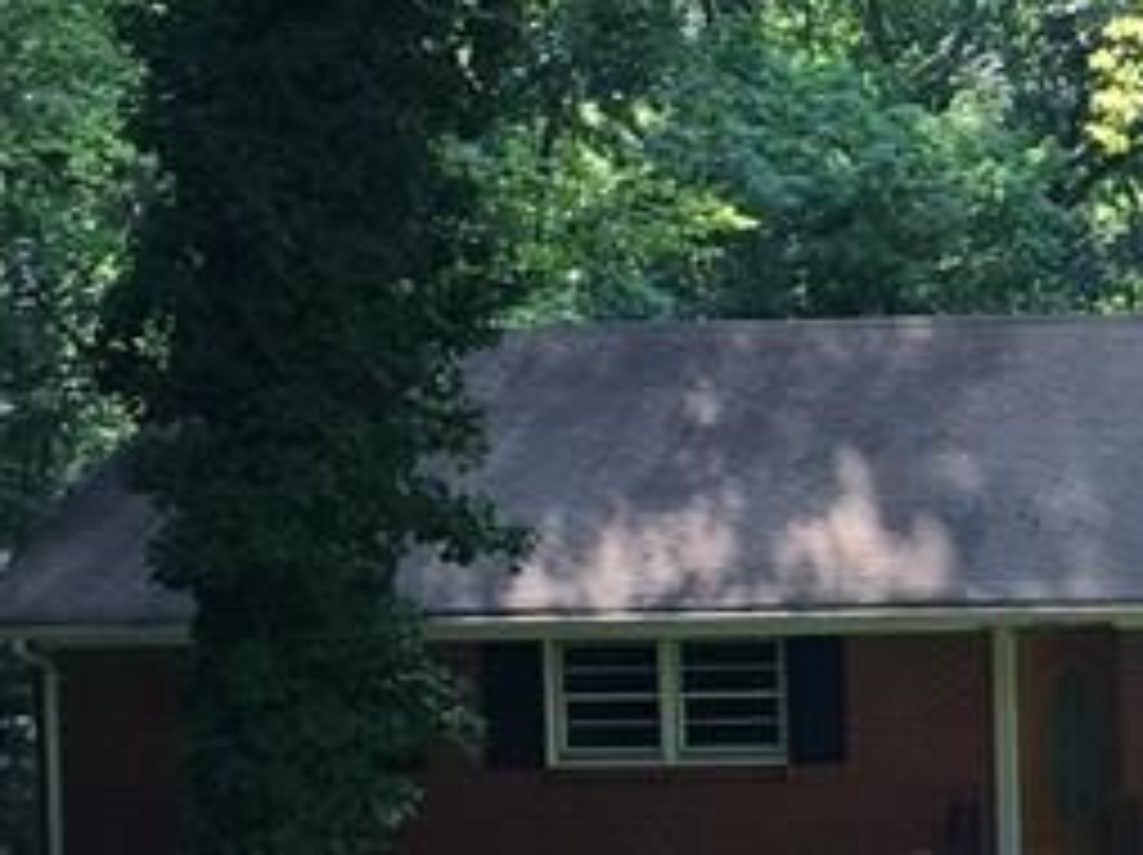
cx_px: 1580
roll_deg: +1.6
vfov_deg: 12.6
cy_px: 495
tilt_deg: -1.7
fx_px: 3860
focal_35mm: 117
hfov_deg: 15.8
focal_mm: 4.15
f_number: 2.2
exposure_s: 1/120
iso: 25
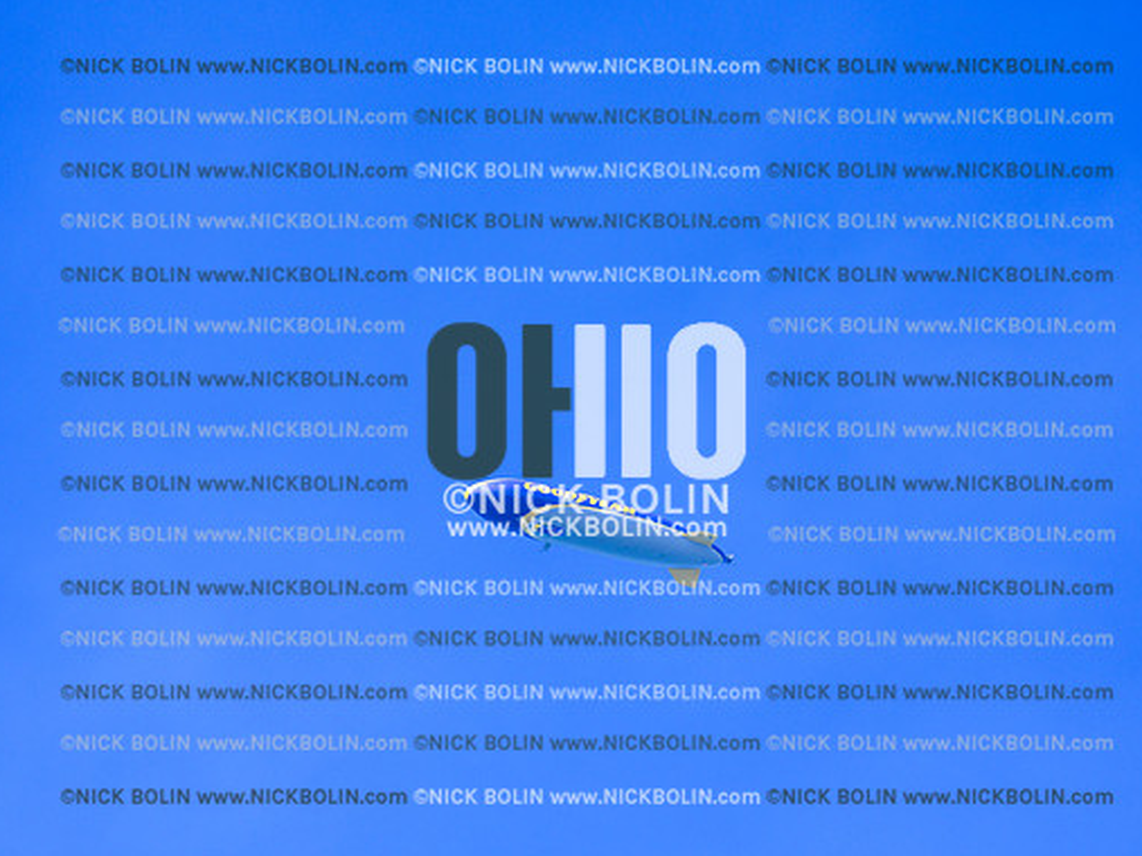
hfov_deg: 25.3
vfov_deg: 19.1
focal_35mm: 77
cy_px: 431
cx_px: 586
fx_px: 2540
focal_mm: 70
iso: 800
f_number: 8
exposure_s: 1/2000
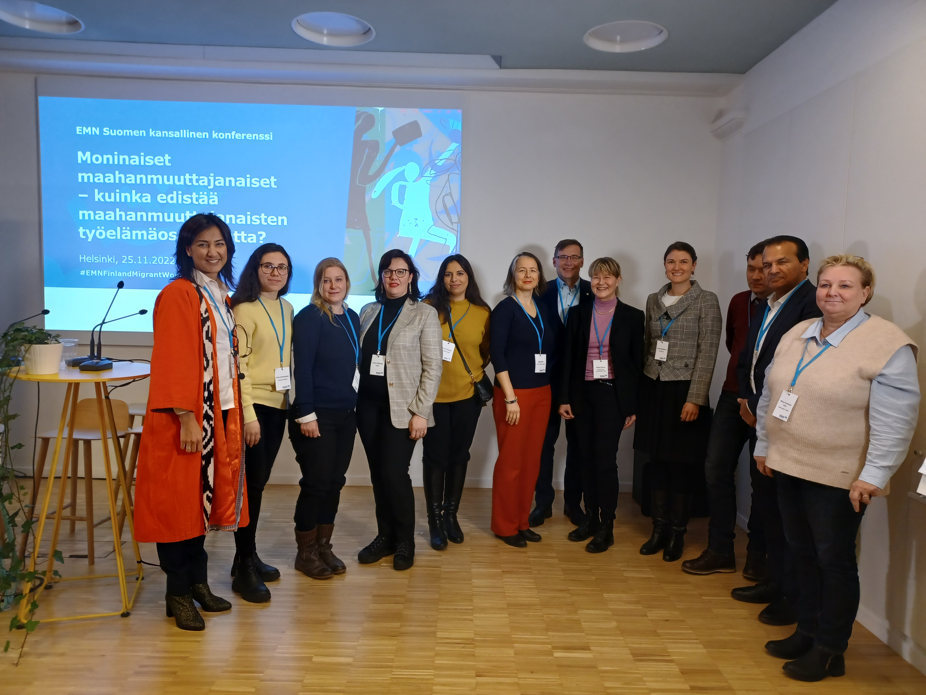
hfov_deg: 69.4
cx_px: 463
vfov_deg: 54.9
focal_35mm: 25
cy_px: 348
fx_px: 669
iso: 250
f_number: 1.8
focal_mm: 4.6
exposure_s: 1/50
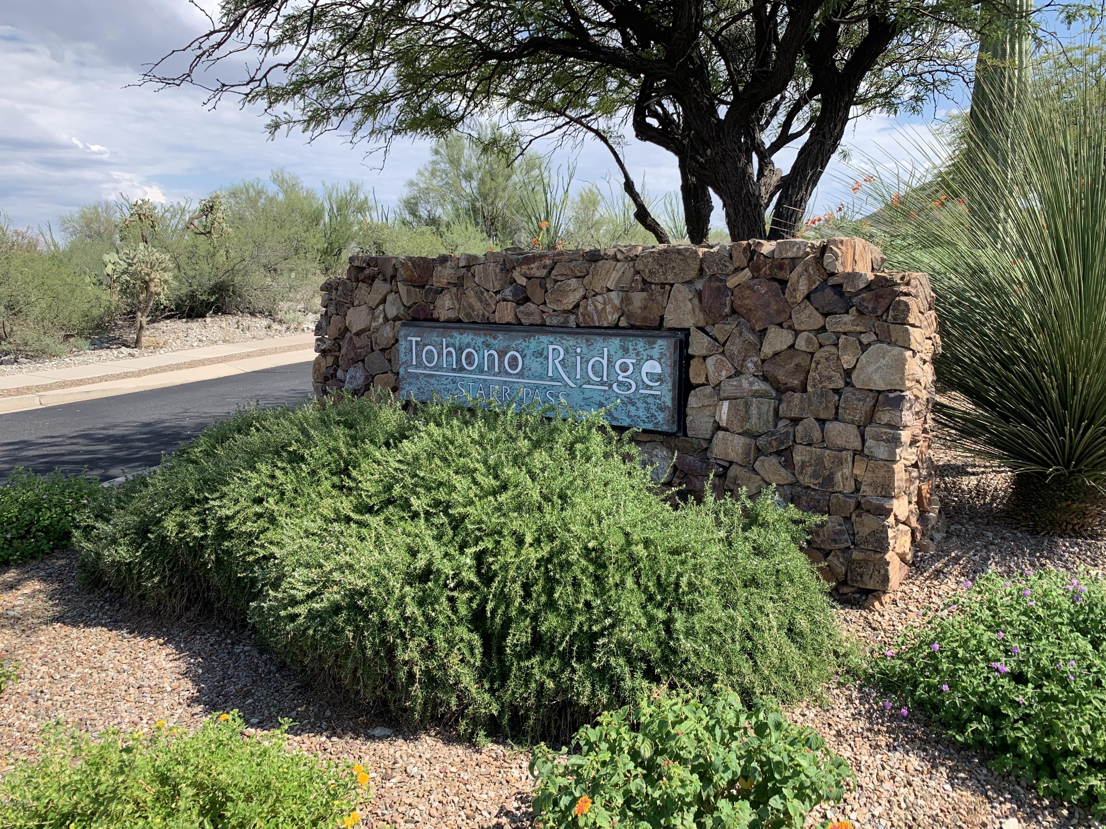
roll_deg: +0.6
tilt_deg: -8.3
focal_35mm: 26
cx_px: 553
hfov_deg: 67.3
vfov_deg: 53.1
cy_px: 414
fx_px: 831
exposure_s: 1/1266
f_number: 1.8
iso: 25
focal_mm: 4.25
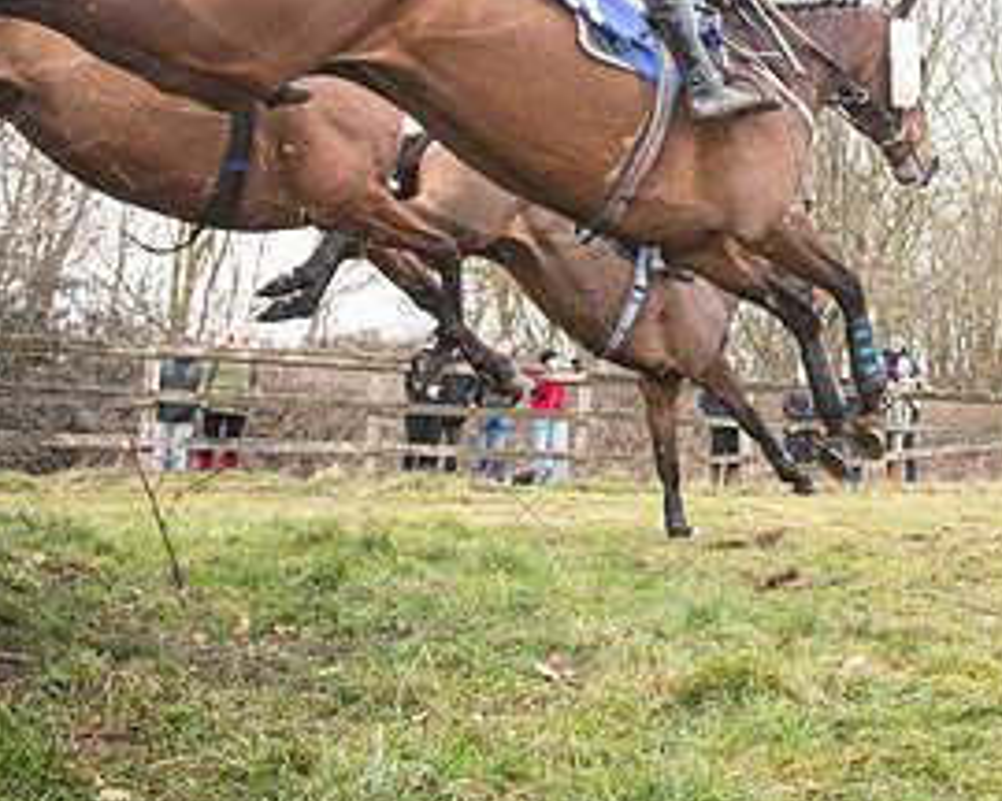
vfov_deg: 30.9
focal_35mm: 47
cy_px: 115
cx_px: 938
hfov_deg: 36.6
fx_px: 1394
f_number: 6.3
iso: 2000
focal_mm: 20
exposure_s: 1/1600
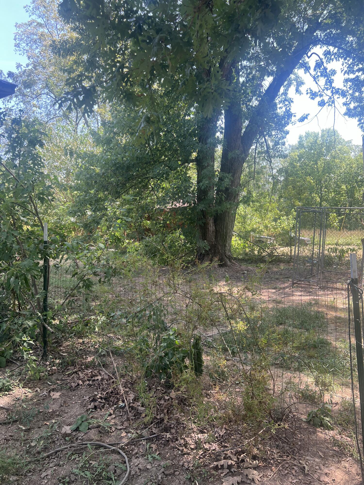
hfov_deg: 53.1
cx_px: 182
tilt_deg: -1.6
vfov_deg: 67.3
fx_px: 365
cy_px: 242
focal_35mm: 26
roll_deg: +4.0
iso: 50
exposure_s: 1/303
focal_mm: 5.7
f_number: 1.5
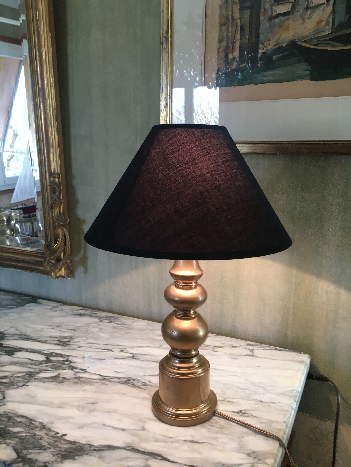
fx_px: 392
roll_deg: -0.1
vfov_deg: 61.7
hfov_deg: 48.2
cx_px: 176
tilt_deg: -11.0
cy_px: 234
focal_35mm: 29
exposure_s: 1/33
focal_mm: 4.15
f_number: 2.2
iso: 64
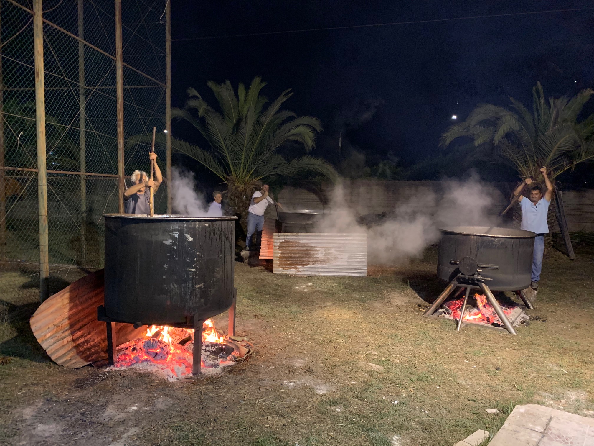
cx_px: 297
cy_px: 223
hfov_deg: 67.3
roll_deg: -1.6
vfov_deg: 53.1
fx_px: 446
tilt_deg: -3.8
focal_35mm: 26
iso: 400
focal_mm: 4.25
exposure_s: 1/25
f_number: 1.8
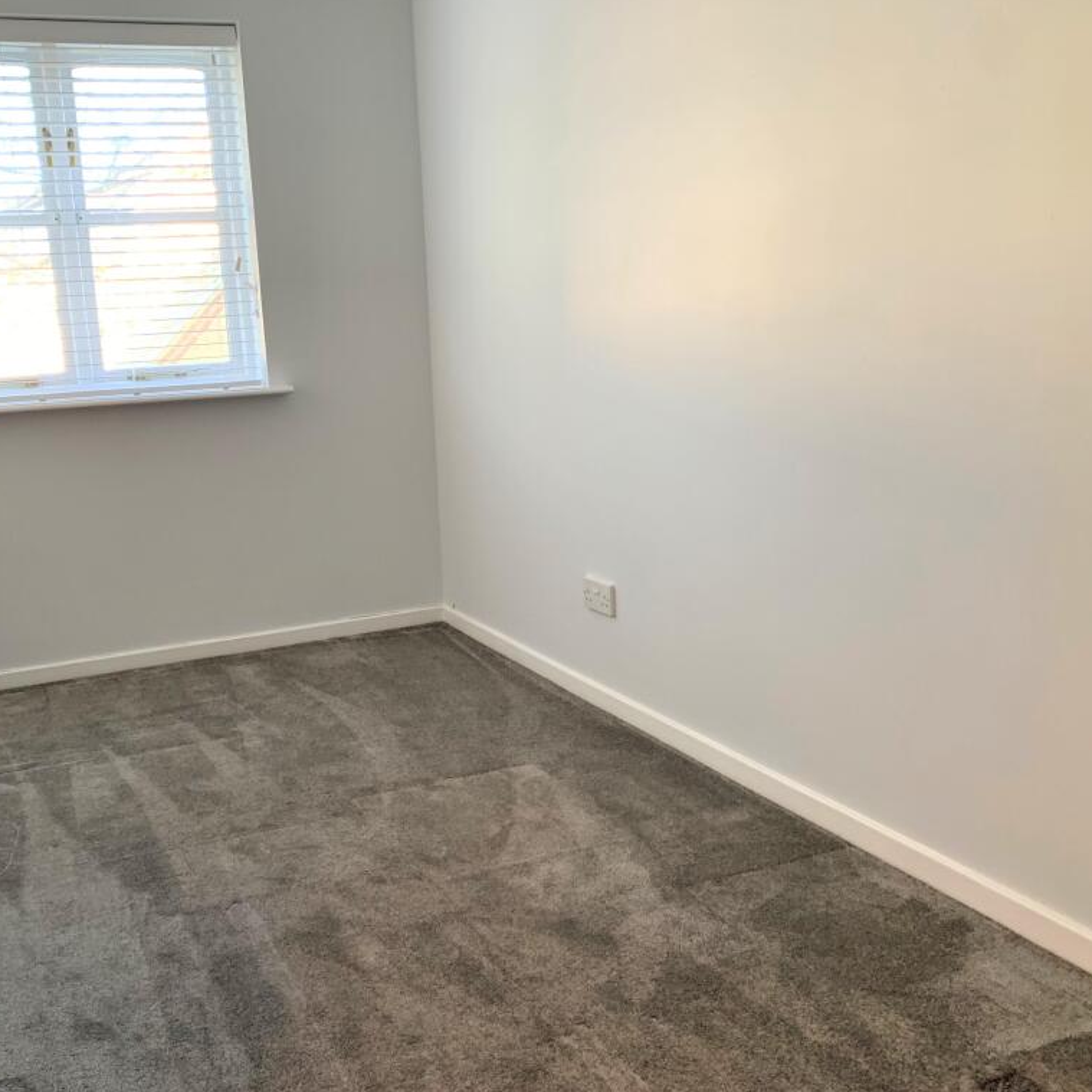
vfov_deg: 52.5
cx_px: 399
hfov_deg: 51.9
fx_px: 1106
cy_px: 542
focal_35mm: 31
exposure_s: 1/60
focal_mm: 4.25
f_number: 1.8
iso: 125
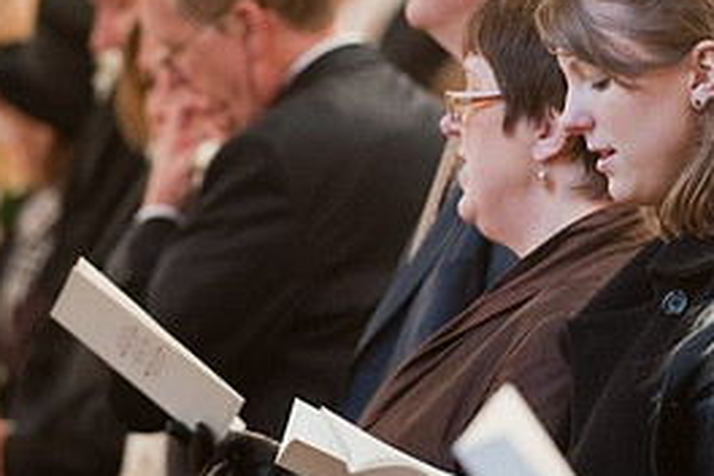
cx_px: 684
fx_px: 7397
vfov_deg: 3.7
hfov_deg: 5.5
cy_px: 270
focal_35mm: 373
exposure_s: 1/50
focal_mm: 170
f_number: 2.8
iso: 1400
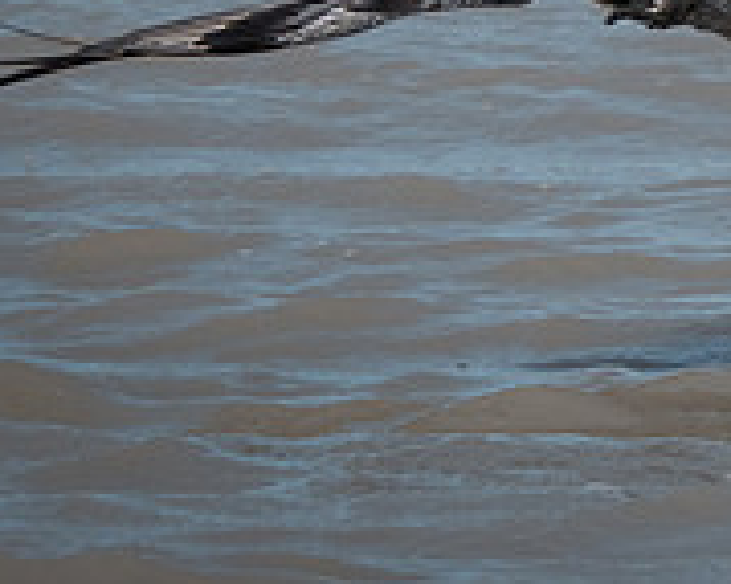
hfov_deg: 0.7
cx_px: 942
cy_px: 202
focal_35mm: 2605
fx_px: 56328
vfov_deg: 0.6
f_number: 9
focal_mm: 511
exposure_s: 1/3200
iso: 1600
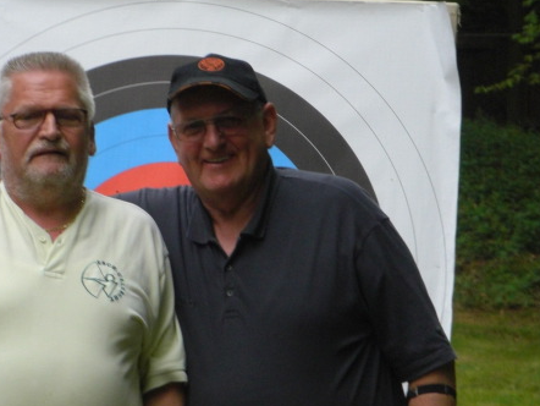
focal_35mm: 385
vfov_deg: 3.9
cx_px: 182
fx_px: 6009
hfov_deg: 5.1
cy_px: 198
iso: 200
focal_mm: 44.1
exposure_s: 1/320
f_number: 5.3
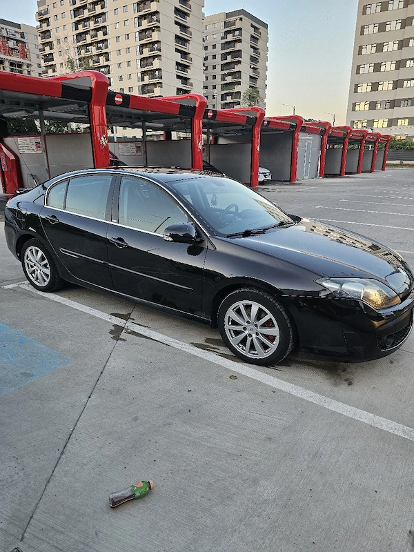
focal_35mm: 23
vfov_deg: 73.9
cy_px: 276
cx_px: 207
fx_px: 367
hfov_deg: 58.9
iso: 64
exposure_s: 1/101
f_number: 1.7
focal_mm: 6.3
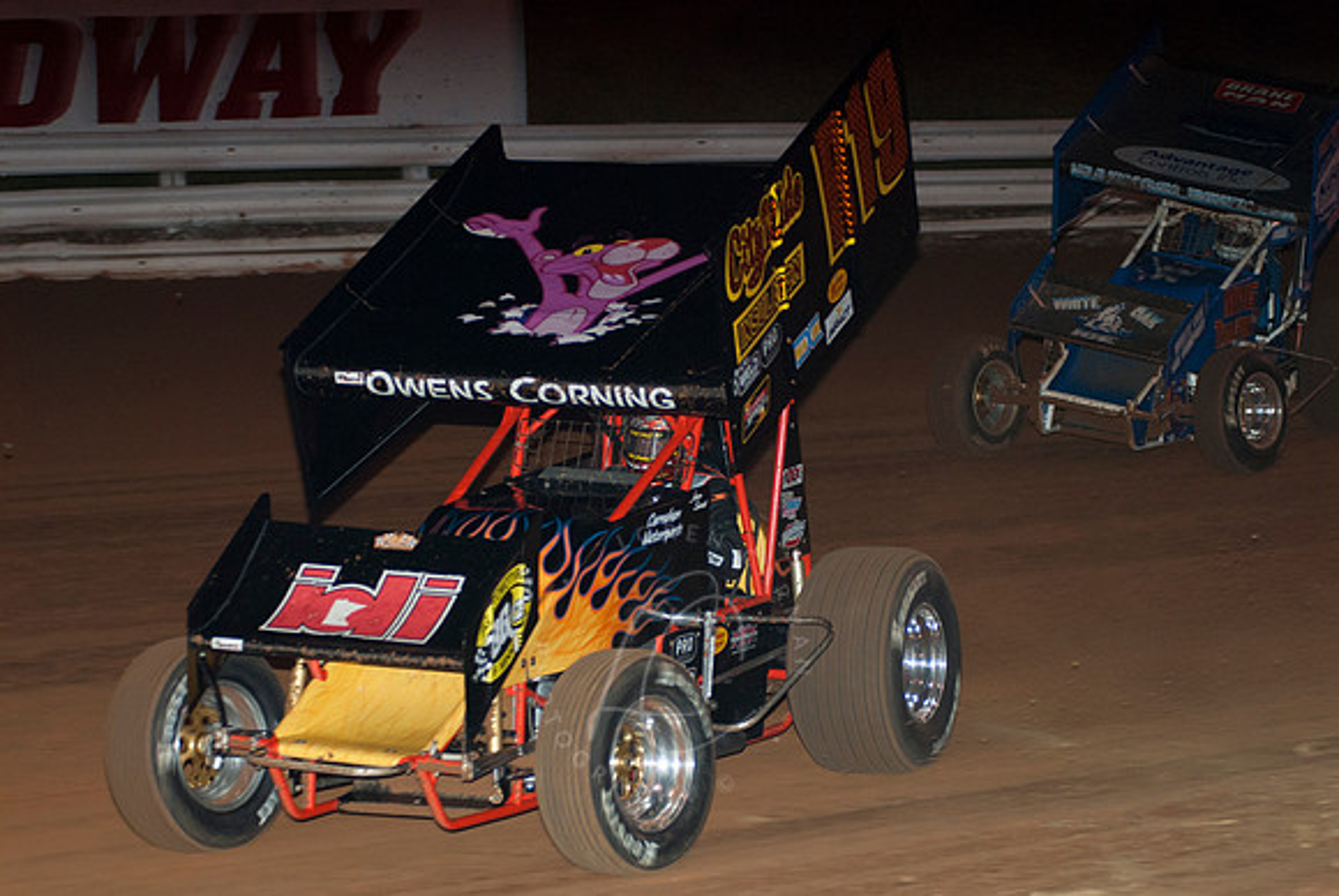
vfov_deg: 11.4
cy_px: 448
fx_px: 4468
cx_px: 670
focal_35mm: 120
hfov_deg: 17.0
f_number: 3.2
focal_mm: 80
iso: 250
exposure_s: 1/400
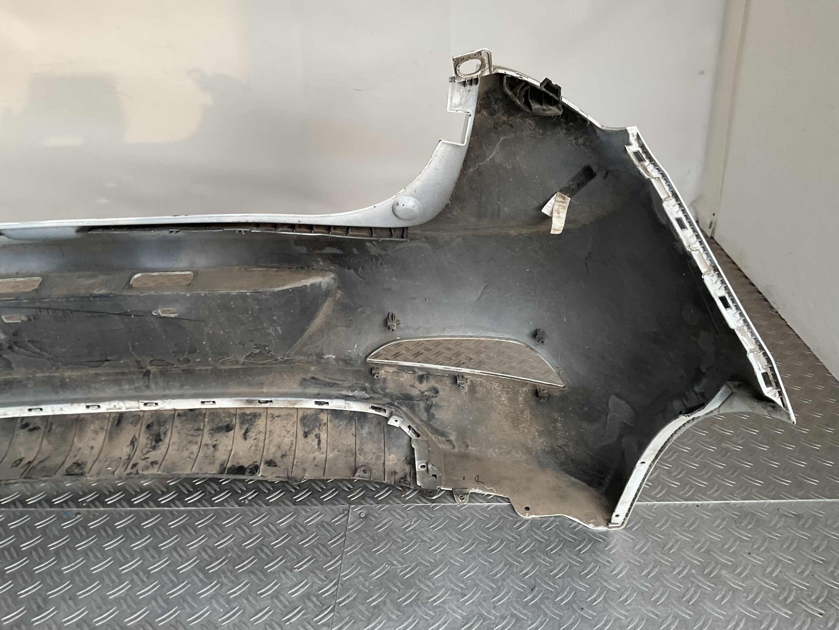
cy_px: 315
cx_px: 420
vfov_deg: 48.2
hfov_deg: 61.7
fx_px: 703
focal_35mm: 29
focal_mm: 3
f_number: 1.8
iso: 40
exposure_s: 1/60
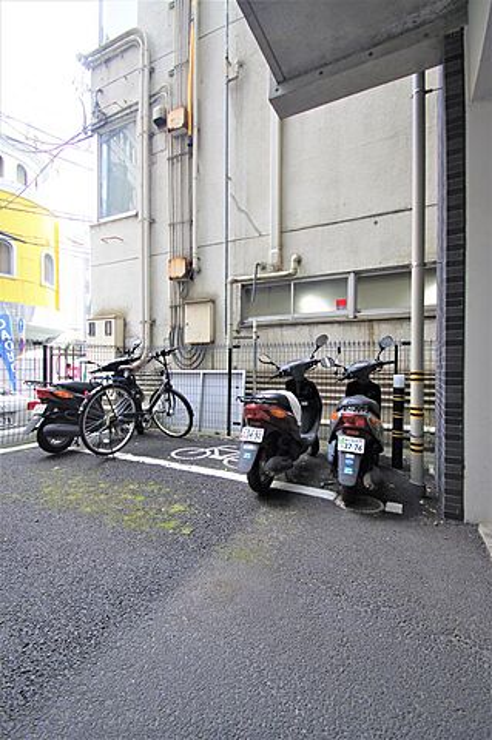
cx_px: 246
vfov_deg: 100.4
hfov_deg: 77.2
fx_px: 308
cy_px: 370
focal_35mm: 15
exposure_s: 1/50
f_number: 4.5
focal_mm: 10
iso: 100
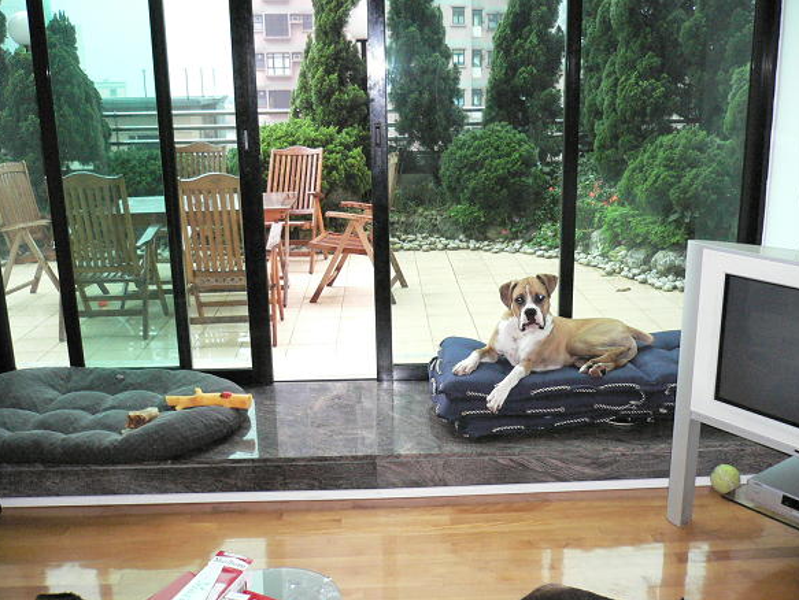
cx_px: 404
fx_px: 831
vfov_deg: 39.7
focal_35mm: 36
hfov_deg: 51.3
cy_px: 296
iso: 400
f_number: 2.8
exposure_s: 1/60
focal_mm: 5.8
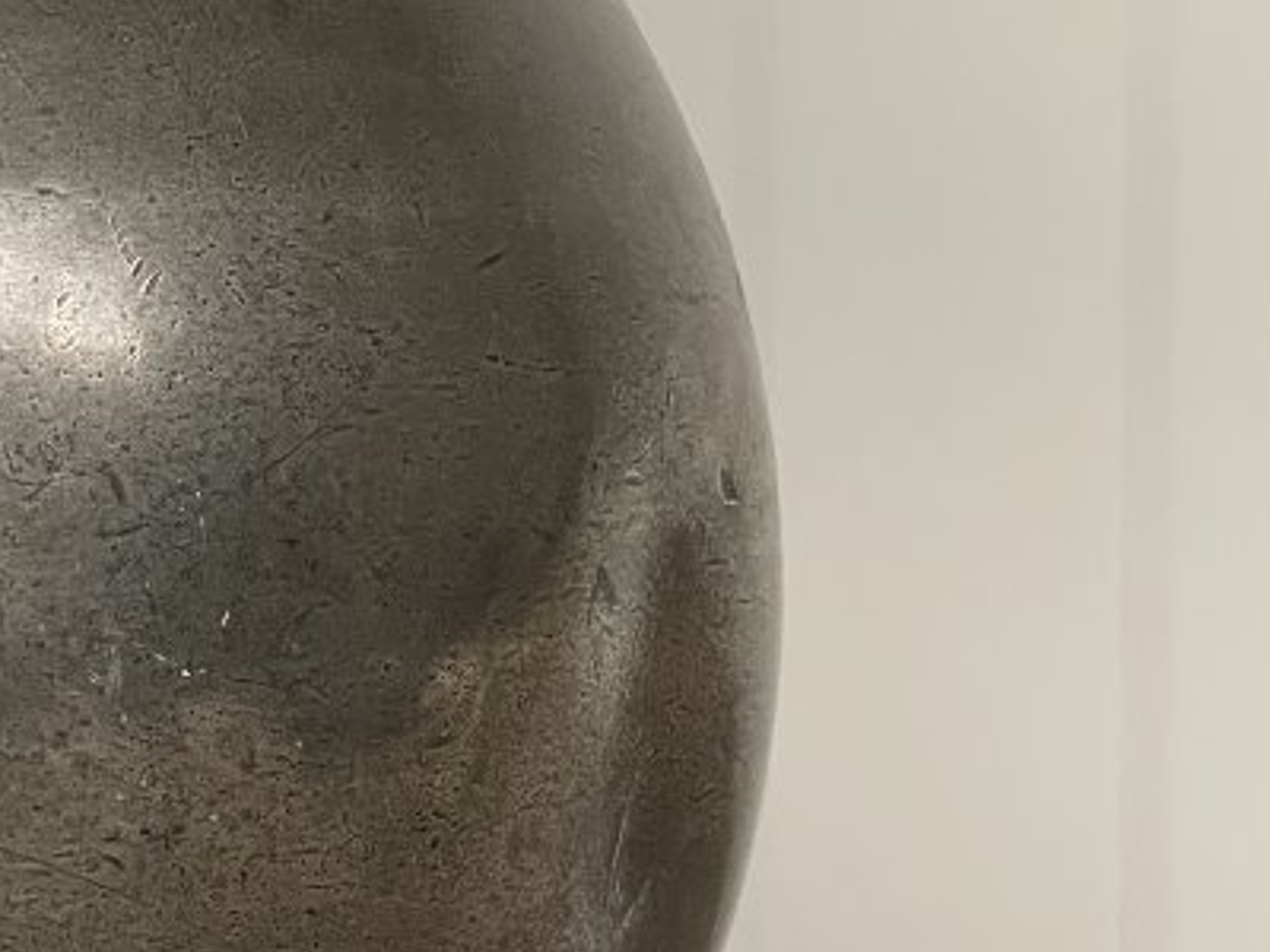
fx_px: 5723
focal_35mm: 156
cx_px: -98
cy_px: 25
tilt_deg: +3.1
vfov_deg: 9.5
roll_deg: -0.9
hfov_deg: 12.5
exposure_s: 1/98
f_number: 2
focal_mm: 6
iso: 200
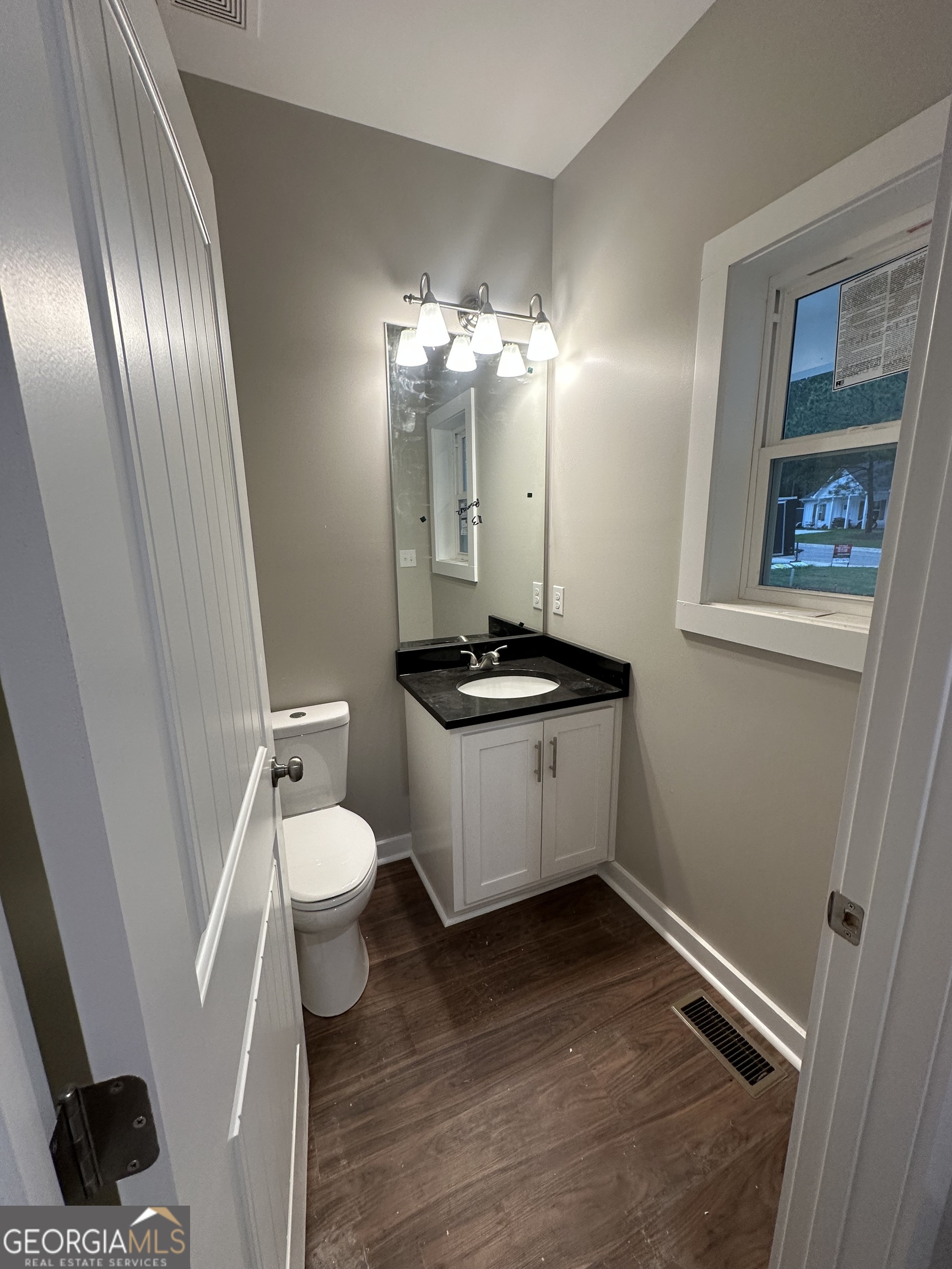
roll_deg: -0.5
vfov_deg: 102.1
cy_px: 634
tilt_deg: -12.6
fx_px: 513
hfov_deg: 85.7
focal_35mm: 14
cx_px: 476
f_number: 2.2
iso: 160
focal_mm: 2.22
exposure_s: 1/120
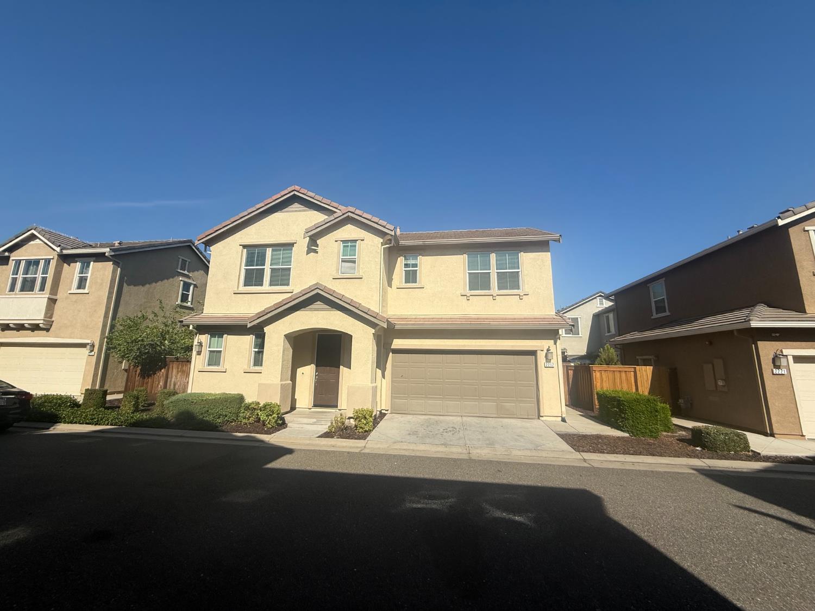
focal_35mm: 14
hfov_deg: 102.1
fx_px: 330
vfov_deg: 85.7
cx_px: 408
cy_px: 306
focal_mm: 2.22
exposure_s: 1/4762
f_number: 2.2
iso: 50
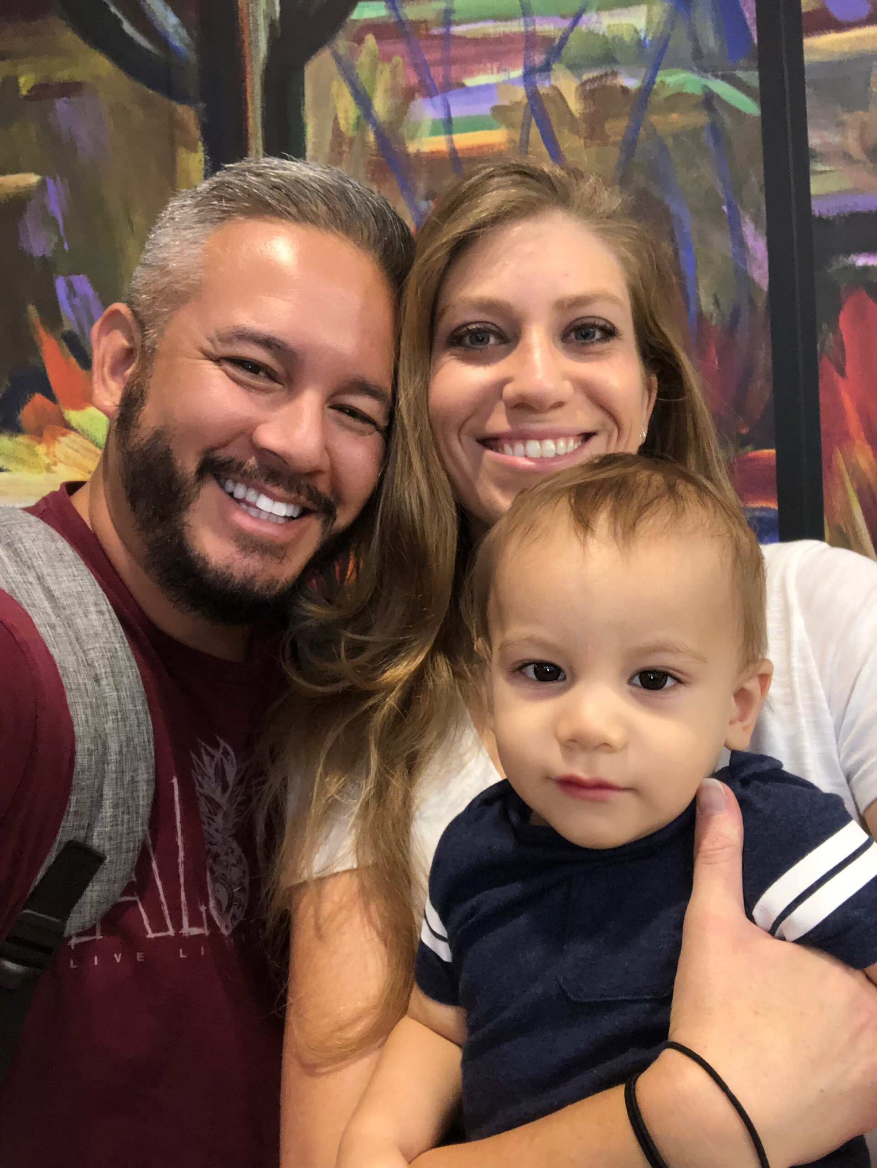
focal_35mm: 32
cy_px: 584
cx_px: 438
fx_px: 1080
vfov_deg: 56.8
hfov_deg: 44.2
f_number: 2.2
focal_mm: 2.87
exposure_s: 1/50
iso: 125
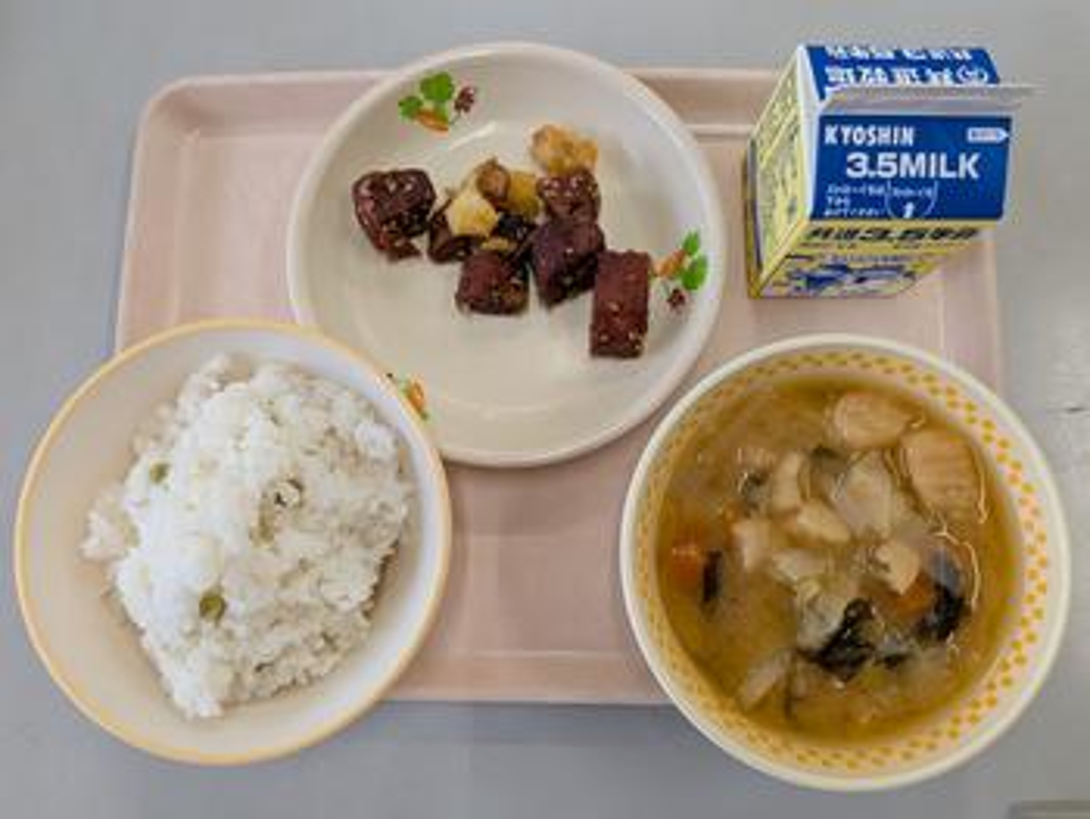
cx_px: 545
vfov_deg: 56.9
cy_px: 410
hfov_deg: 71.6
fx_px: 756
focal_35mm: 24
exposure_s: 1/44.7
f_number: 1.7
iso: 30
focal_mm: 4.53
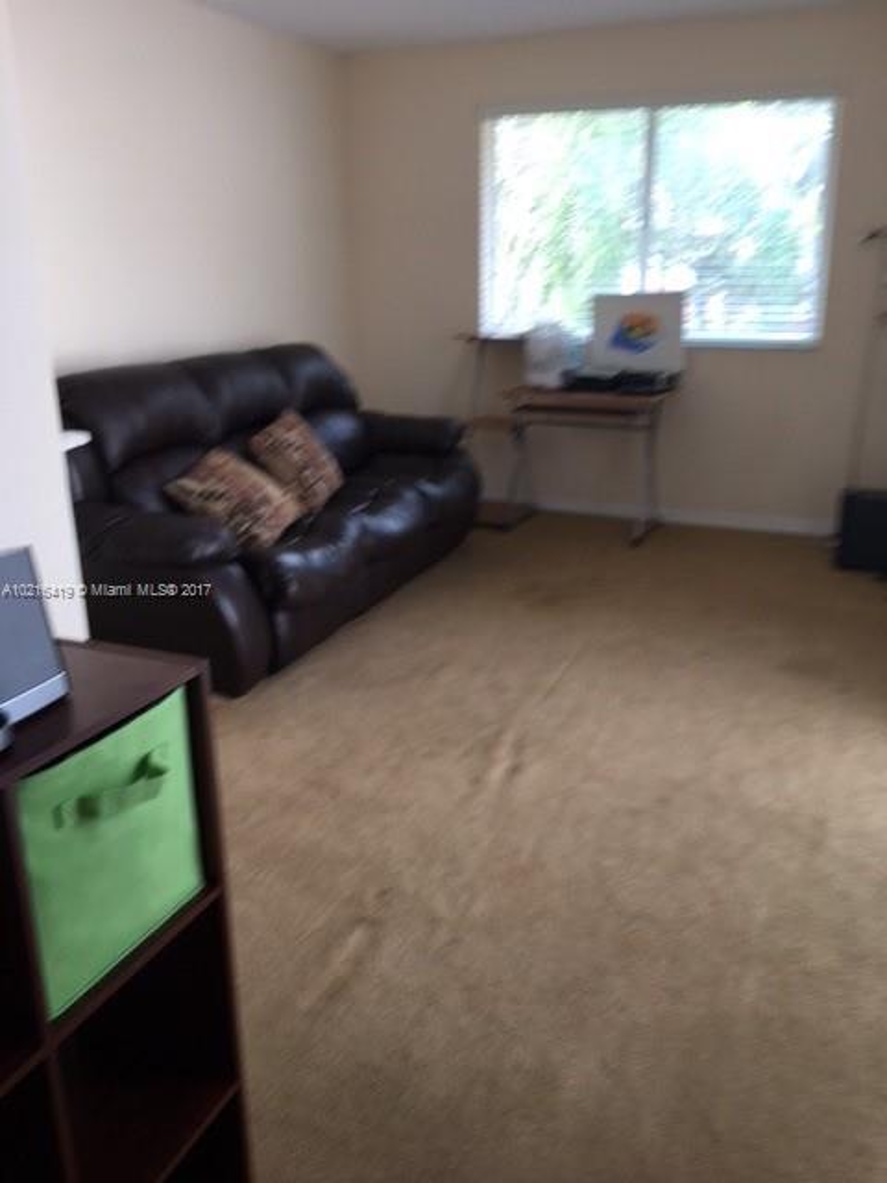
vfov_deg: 61.7
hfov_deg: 48.2
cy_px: 592
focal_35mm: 29
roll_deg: -0.7
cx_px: 444
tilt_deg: -13.8
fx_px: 991
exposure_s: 1/50
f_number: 2.2
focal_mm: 4.15
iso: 32
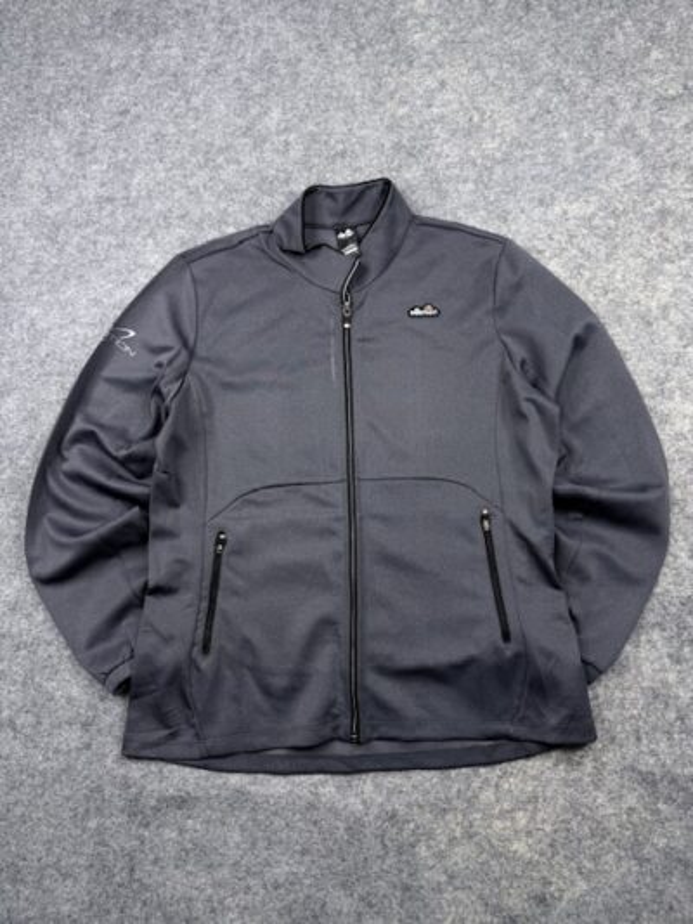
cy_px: 462
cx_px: 346
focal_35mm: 24
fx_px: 640
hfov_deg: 56.8
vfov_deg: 71.6
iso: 64
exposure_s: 1/100
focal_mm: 6.76
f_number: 1.78
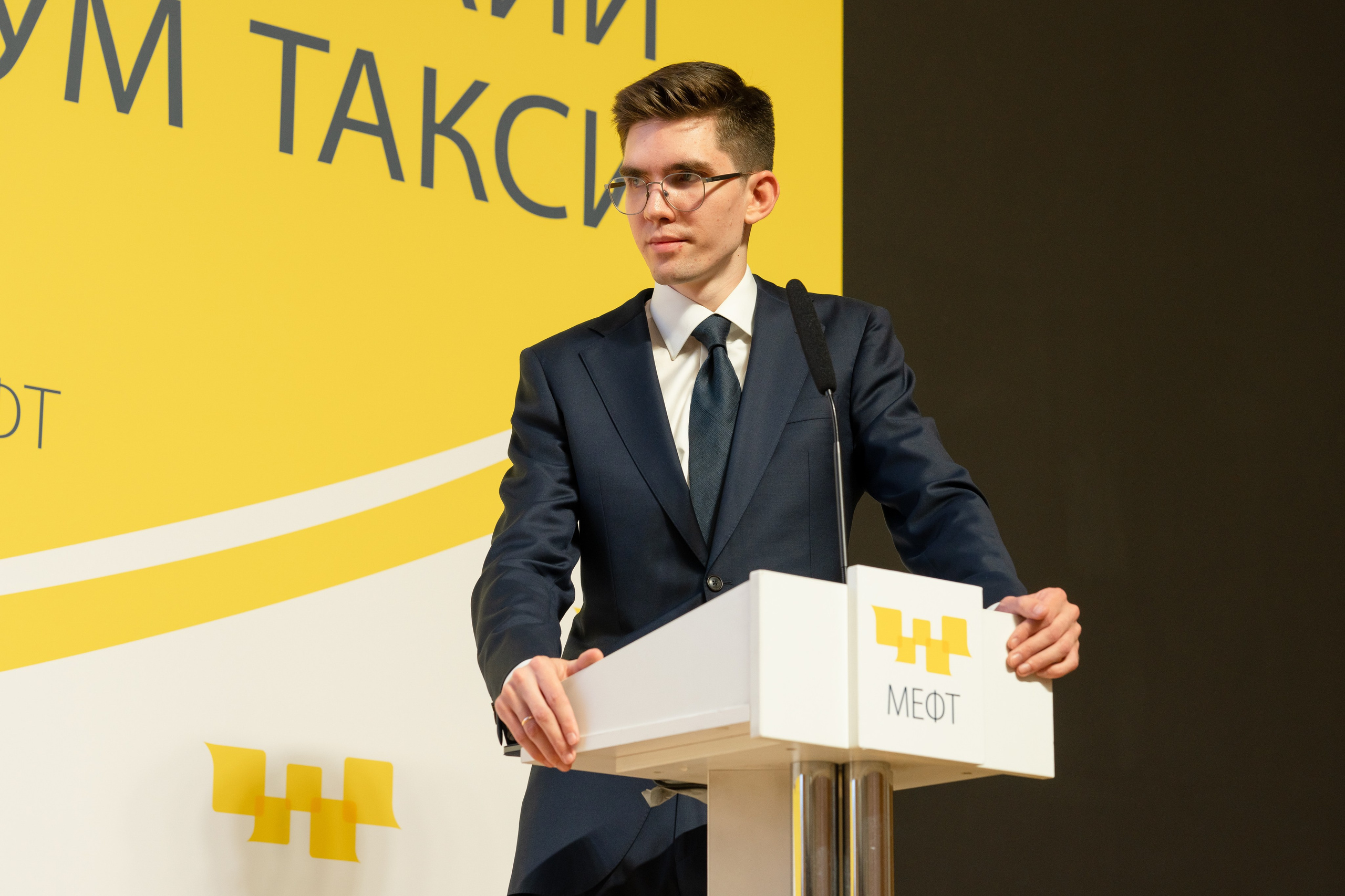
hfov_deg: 20.3
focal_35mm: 101
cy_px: 437
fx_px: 3765
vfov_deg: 13.6
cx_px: 673
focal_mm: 85
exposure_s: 1/125
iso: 800
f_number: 4
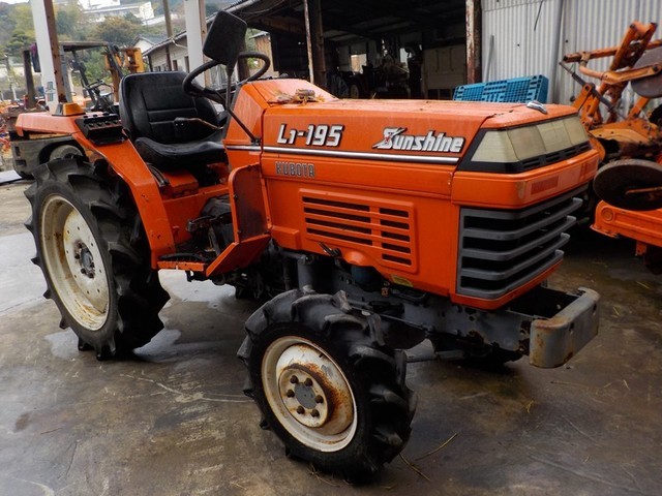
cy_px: 248
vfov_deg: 46.8
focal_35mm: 30
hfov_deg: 60.0
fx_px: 574
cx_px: 331
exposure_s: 1/250
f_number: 3.3
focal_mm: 4.1
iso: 125
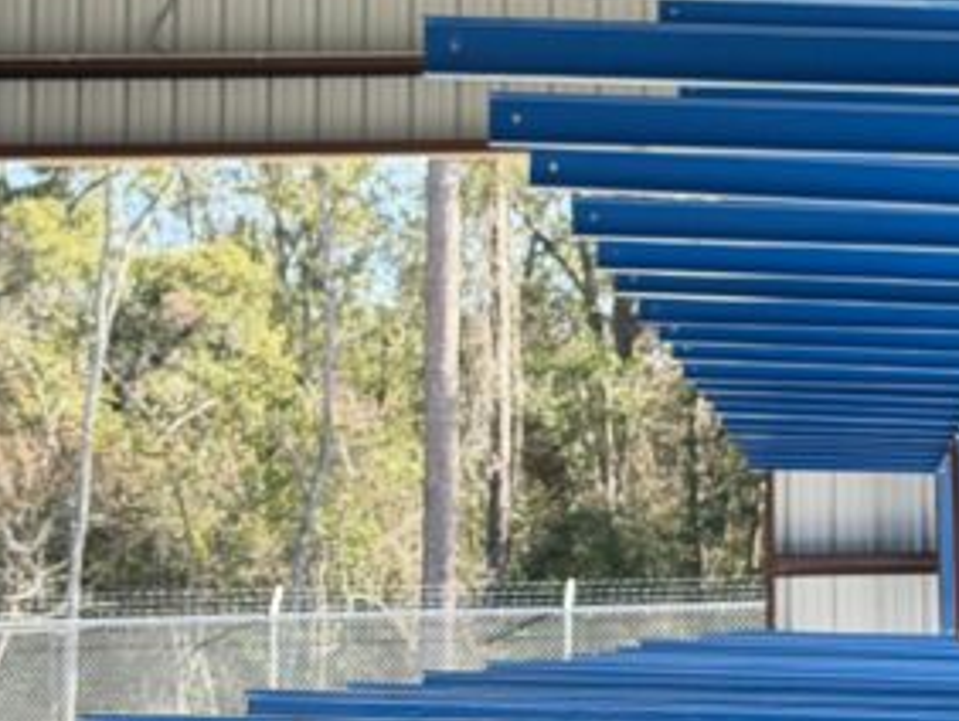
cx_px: 1217
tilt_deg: +5.5
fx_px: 4825
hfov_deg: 11.1
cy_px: 17
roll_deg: +1.7
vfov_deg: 8.5
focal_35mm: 174
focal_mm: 6.76
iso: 80
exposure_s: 1/553
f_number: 1.78
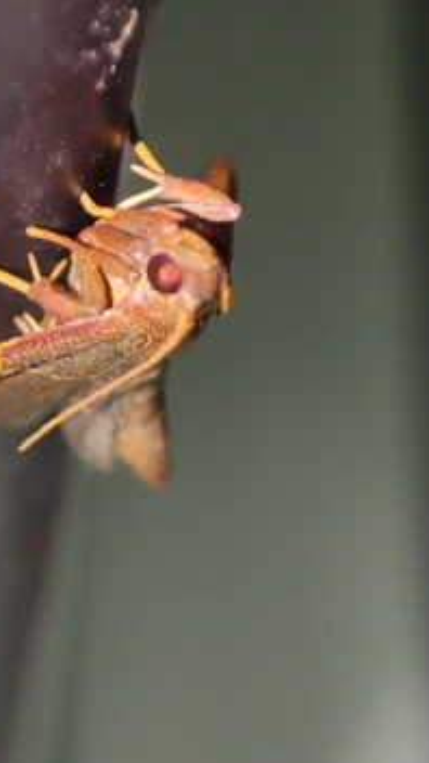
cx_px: 43
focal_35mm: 97
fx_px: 1962
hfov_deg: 12.4
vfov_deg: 21.9
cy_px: 481
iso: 70
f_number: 2.4
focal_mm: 4.1
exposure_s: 1/50
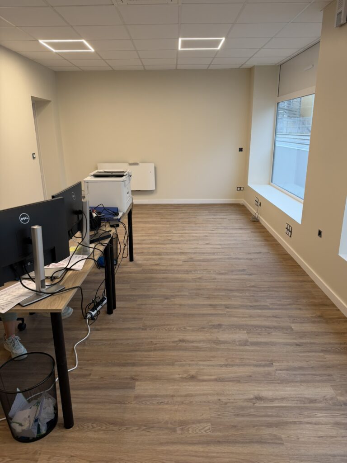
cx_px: 174
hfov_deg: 56.8
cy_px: 232
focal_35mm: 24
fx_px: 321
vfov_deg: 71.6
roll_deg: +0.7
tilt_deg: -15.8
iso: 100
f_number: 1.78
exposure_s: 1/121
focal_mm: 6.76
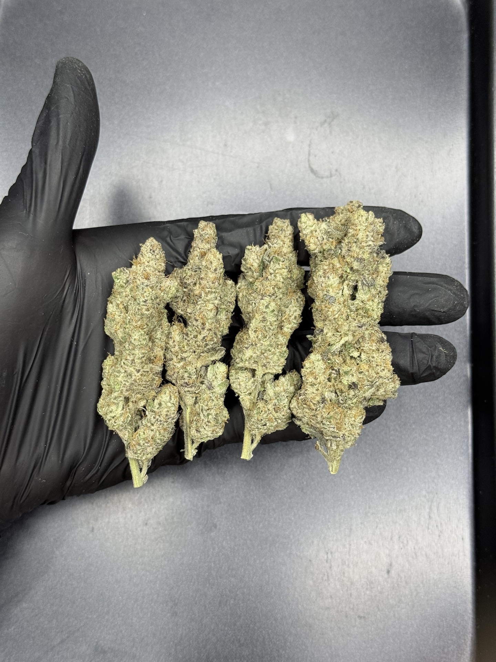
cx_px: 248
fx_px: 917
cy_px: 331
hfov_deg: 30.3
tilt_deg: -81.4
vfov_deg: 39.7
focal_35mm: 48
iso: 80
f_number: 1.78
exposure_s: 1/50
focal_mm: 6.76
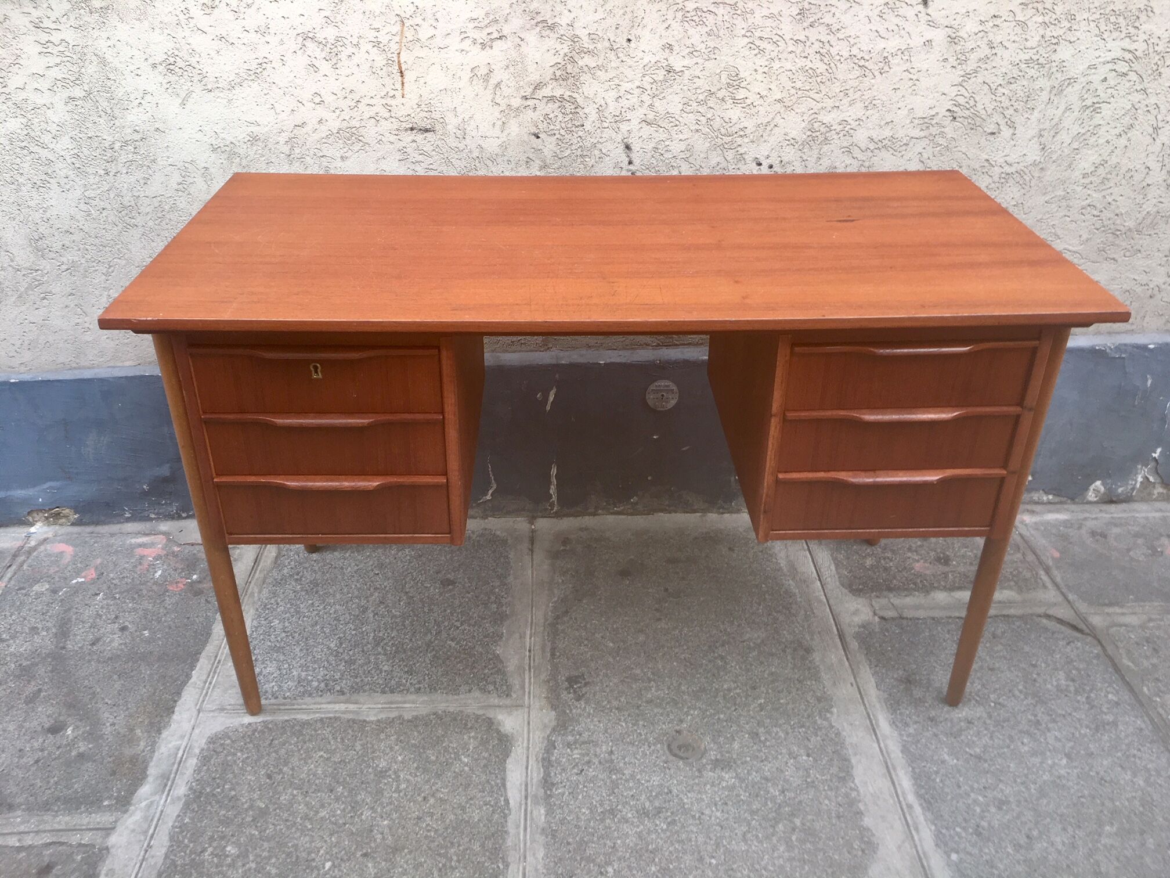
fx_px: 980
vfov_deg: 48.2
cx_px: 585
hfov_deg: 61.7
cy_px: 439
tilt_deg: -25.3
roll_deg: +0.4
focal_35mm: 29
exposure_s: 1/50
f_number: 2.2
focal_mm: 4.15
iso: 25
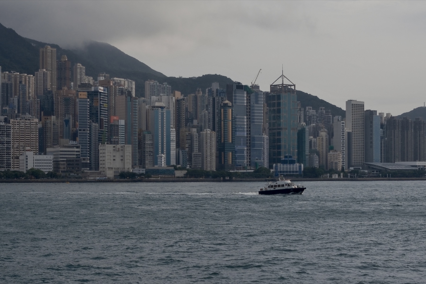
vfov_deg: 37.9
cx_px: 213
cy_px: 142
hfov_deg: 54.4
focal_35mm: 35
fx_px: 414
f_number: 3.2
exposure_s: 1/2200
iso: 125
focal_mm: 23
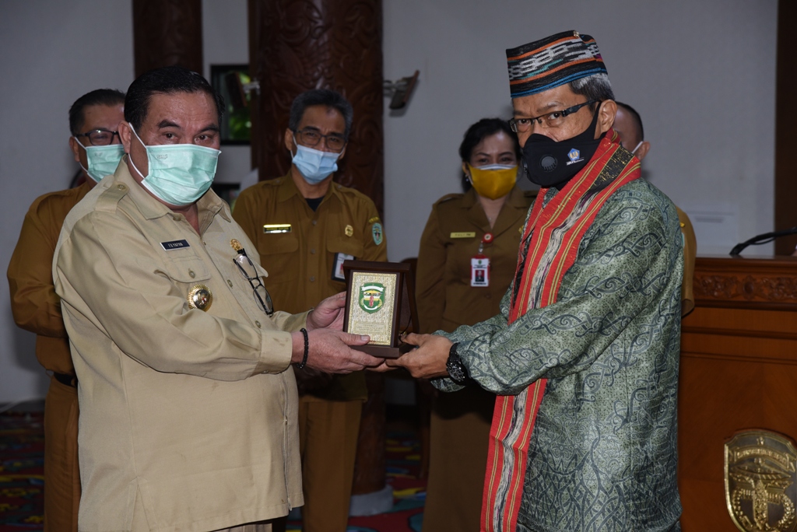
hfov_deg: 20.8
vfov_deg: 14.0
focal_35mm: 98
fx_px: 2171
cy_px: 266
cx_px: 398
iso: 800
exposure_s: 1/60
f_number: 7.1
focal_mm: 98
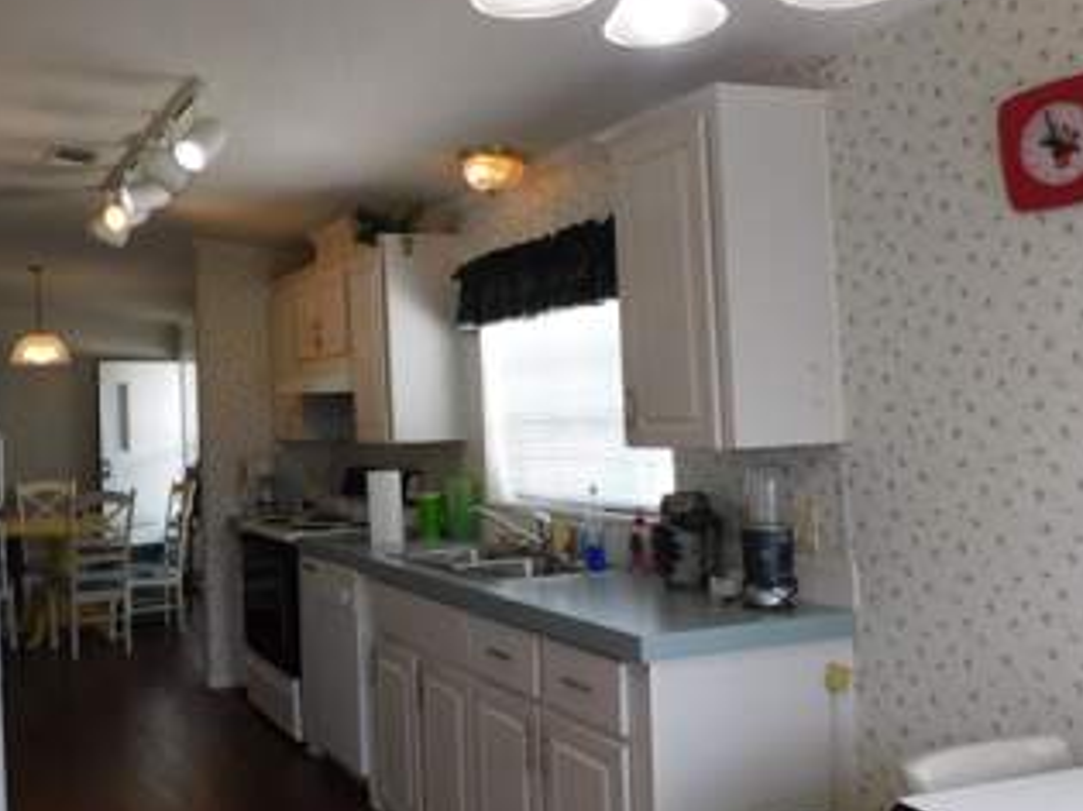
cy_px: 397
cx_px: 303
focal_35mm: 35
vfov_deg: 40.7
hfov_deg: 50.9
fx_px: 1095
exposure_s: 1/100
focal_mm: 4
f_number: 3
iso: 125
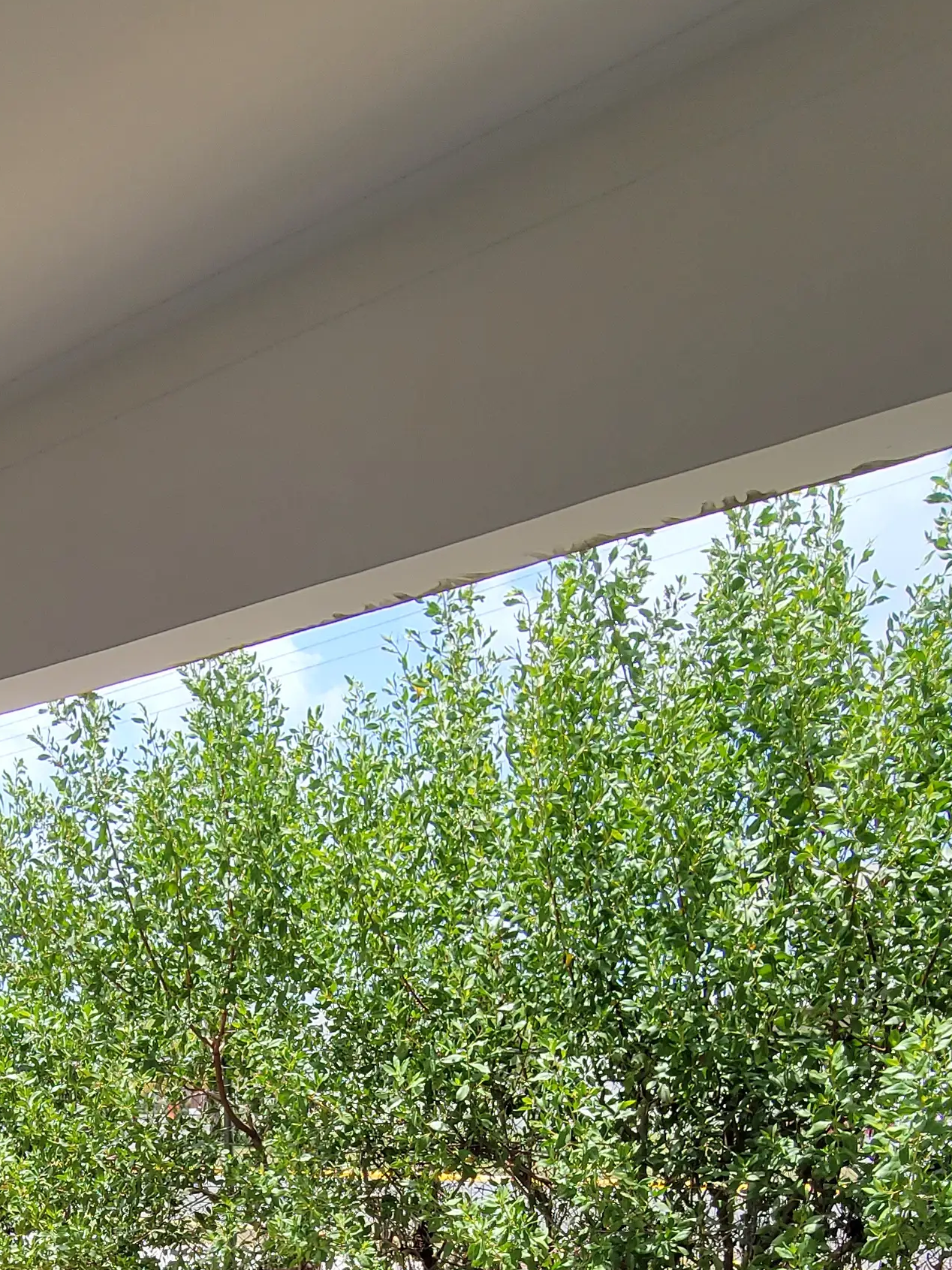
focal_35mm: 31
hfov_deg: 43.7
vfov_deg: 45.9
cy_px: 1350
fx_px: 1137
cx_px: 215
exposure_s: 1/560
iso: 50
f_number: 2.2
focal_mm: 2.2
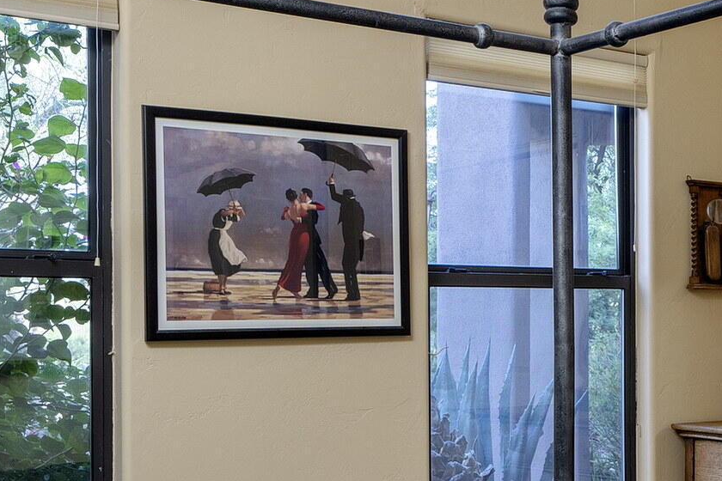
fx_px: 1203
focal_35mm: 60
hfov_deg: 30.5
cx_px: 758
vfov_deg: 22.5
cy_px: 321
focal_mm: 18
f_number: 7.1
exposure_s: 1/15
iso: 200
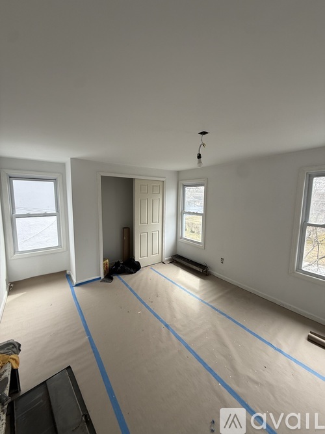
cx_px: 162
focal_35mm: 14
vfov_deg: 102.1
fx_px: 175
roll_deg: -1.9
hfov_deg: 85.7
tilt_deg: -7.4
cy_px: 217
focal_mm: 2.22
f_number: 2.2
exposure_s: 1/144
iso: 50
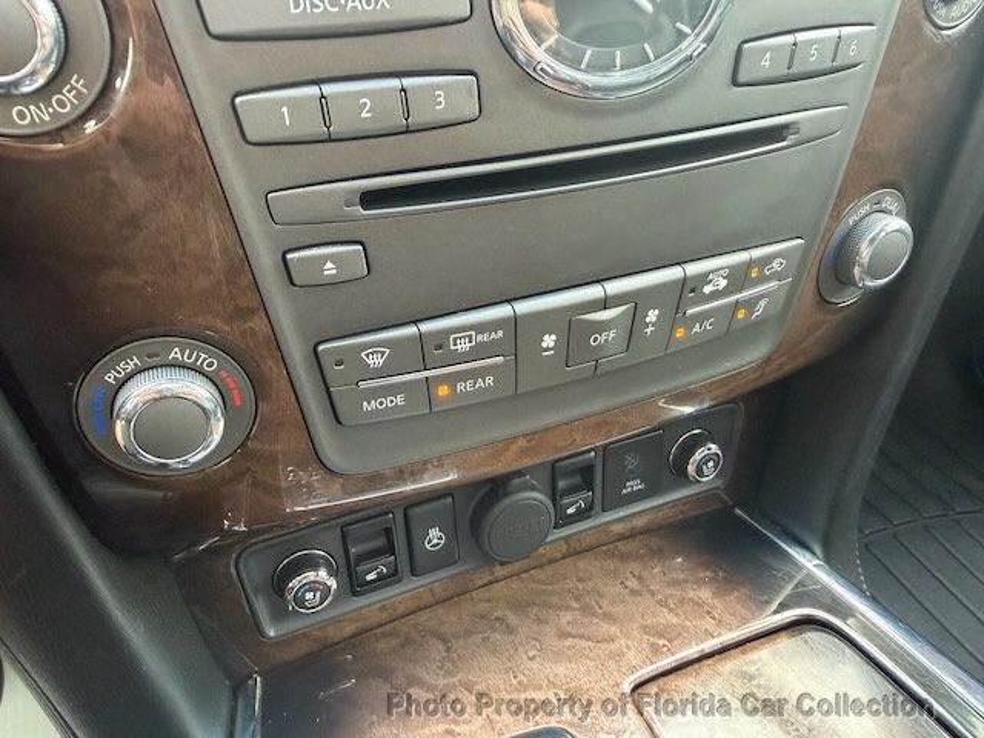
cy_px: 369
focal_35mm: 25
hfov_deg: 69.4
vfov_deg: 54.9
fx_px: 711
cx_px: 492
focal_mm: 2.22
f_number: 2.2
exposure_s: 1/60
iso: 500
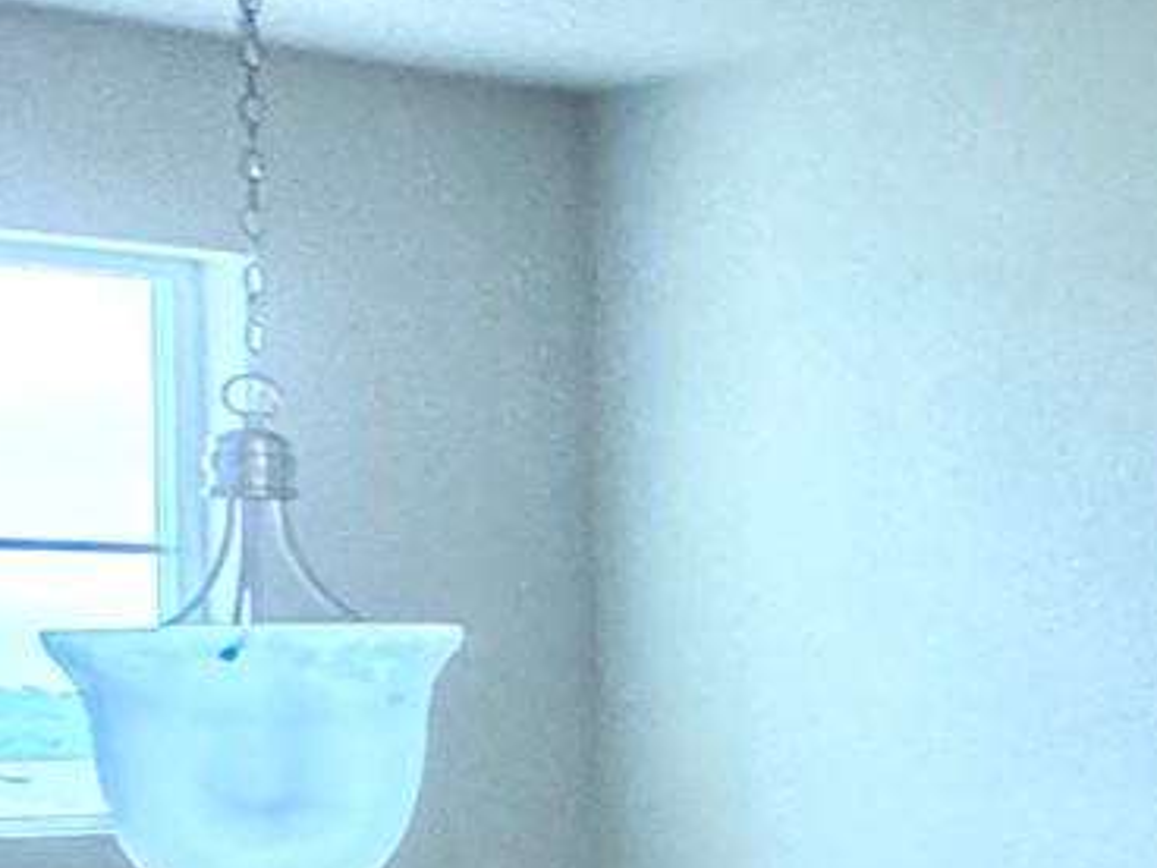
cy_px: 682
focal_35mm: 78
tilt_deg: -0.2
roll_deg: +0.9
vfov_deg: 18.7
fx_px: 2607
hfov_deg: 12.9
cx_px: 3166
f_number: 2.2
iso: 500
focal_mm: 2.22
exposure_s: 1/60
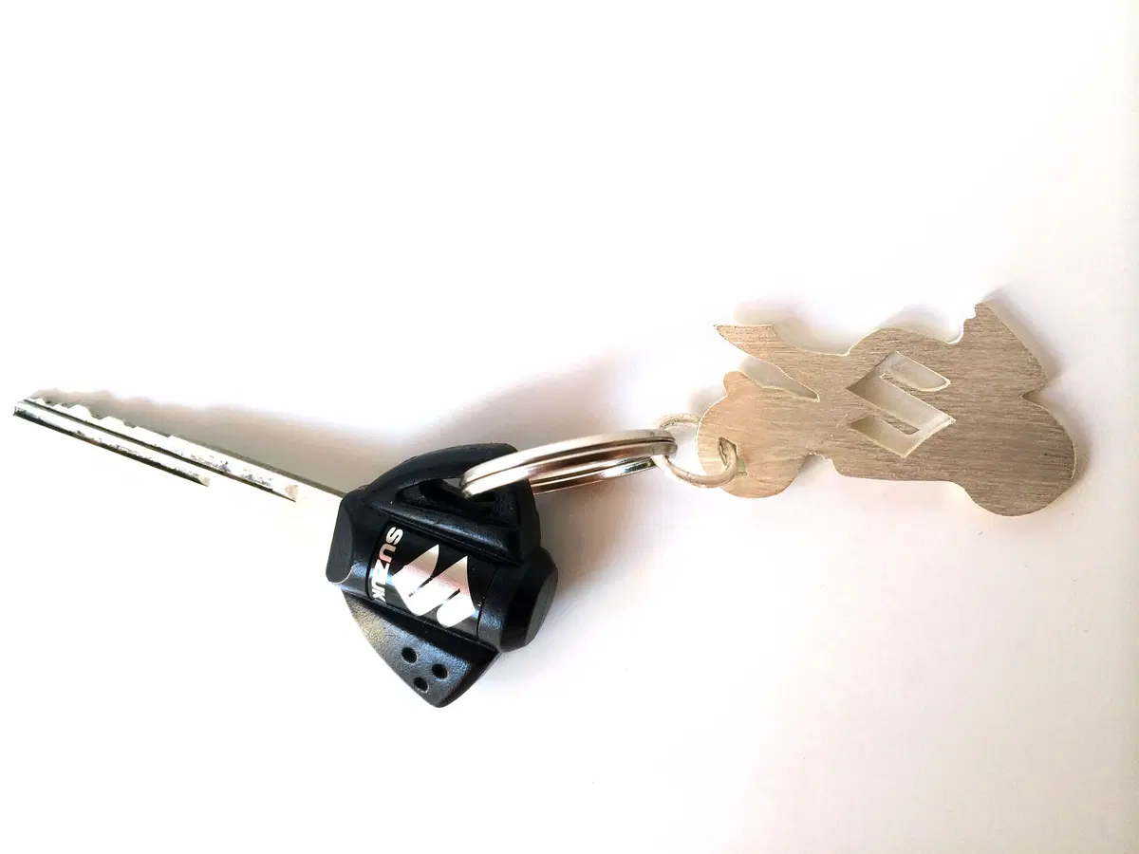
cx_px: 570
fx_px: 987
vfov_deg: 46.8
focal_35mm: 30
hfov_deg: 60.0
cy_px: 427
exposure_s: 1/123
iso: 32
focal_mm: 4.12
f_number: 2.2
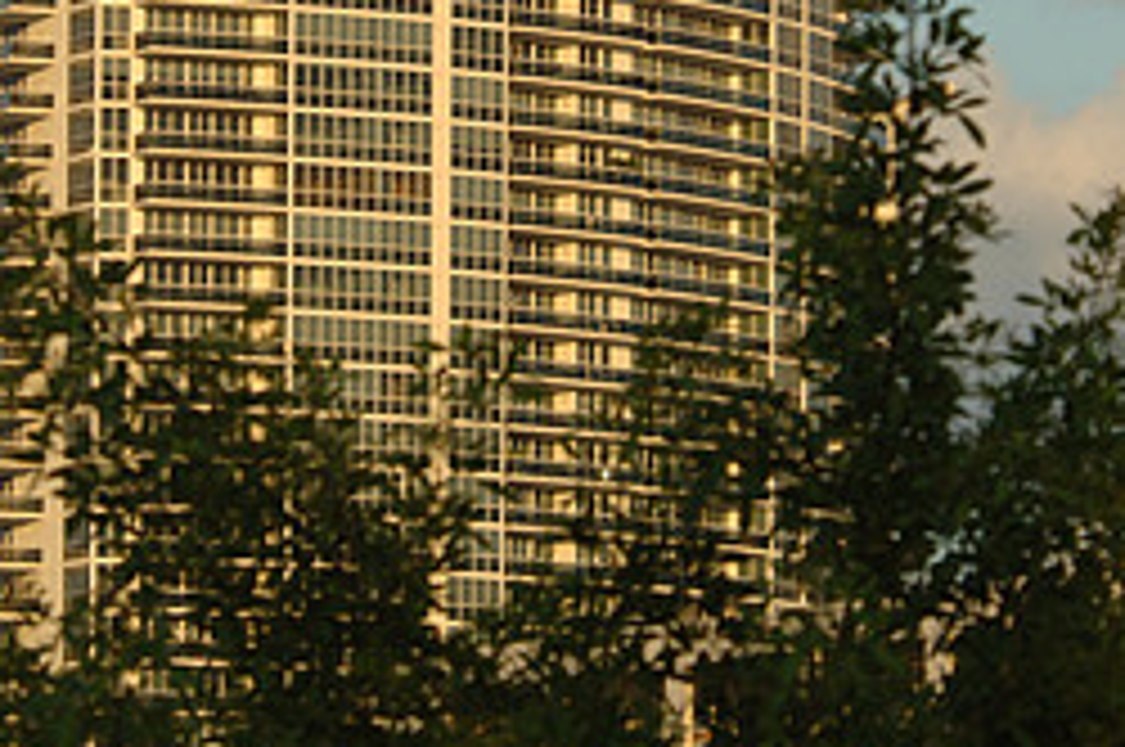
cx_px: 428
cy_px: -11
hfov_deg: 5.7
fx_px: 11396
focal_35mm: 365
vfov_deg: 3.7
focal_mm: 105
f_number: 7.6
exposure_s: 1/250
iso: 160
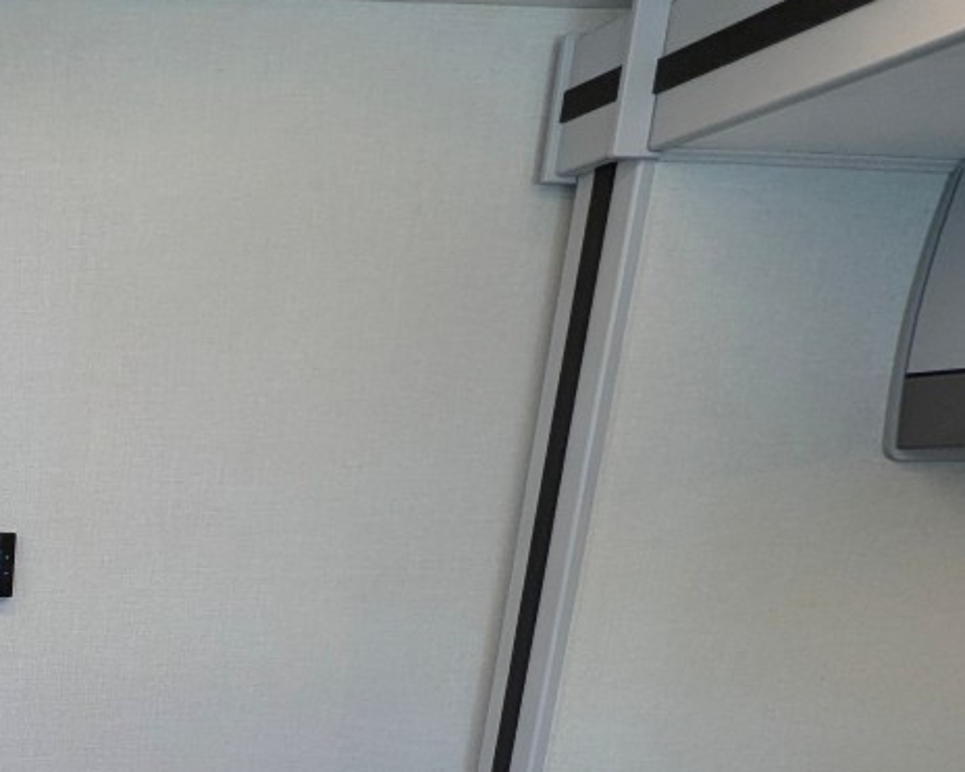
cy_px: 928
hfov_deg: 32.6
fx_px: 1342
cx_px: -194
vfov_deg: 28.0
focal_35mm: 47
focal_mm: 2.35
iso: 44
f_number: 2.2
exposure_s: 1/41.3
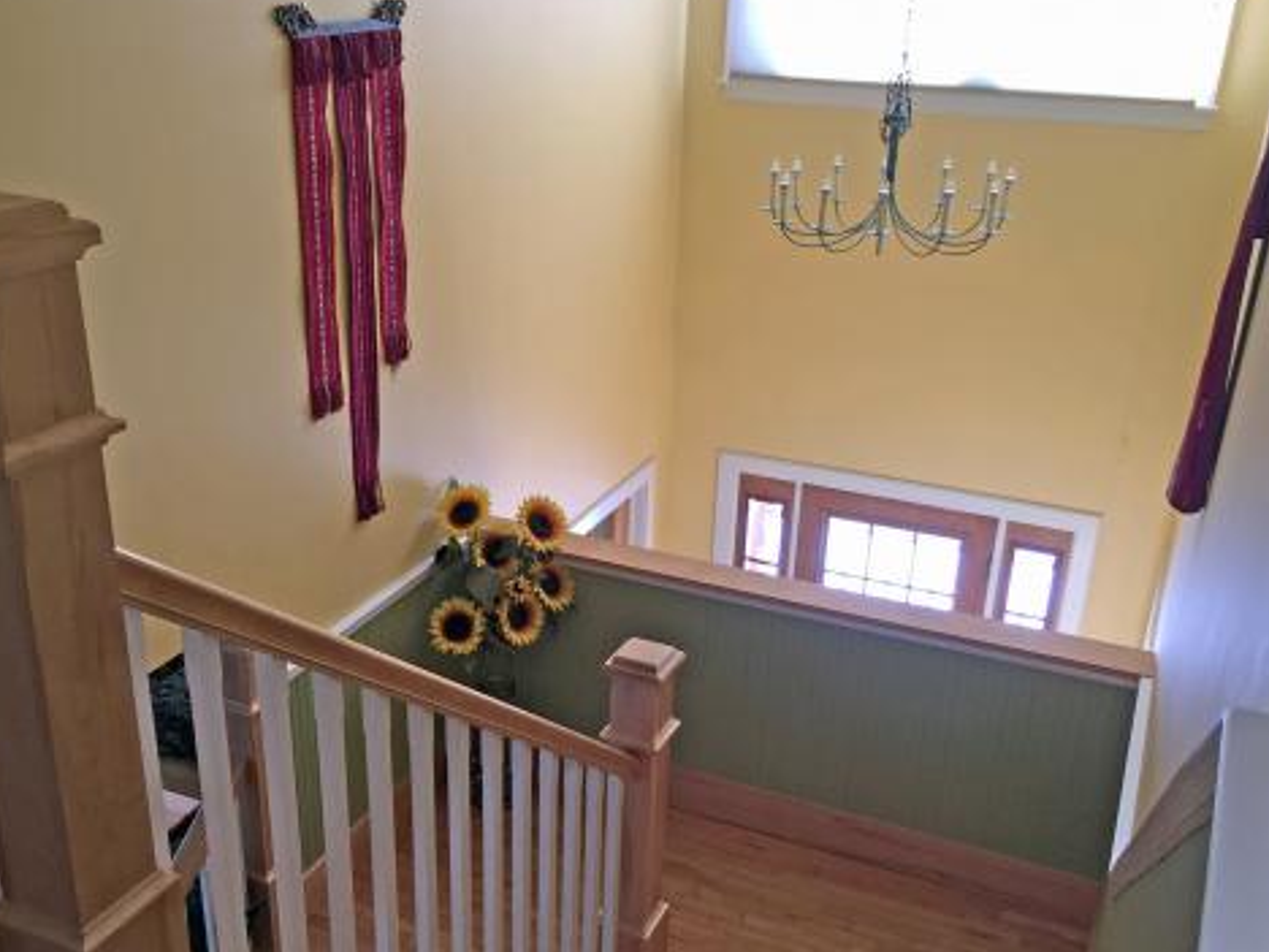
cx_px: 580
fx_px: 1320
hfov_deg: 51.3
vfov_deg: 39.6
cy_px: 551
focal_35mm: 36
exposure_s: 1/30
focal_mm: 4.15
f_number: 2.2
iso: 32
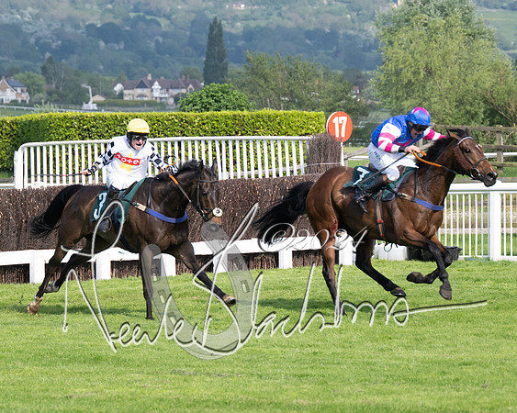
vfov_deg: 8.2
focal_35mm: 188
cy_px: 205
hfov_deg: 10.3
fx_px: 2878
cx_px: 243
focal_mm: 103
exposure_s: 1/2500
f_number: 4
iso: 400
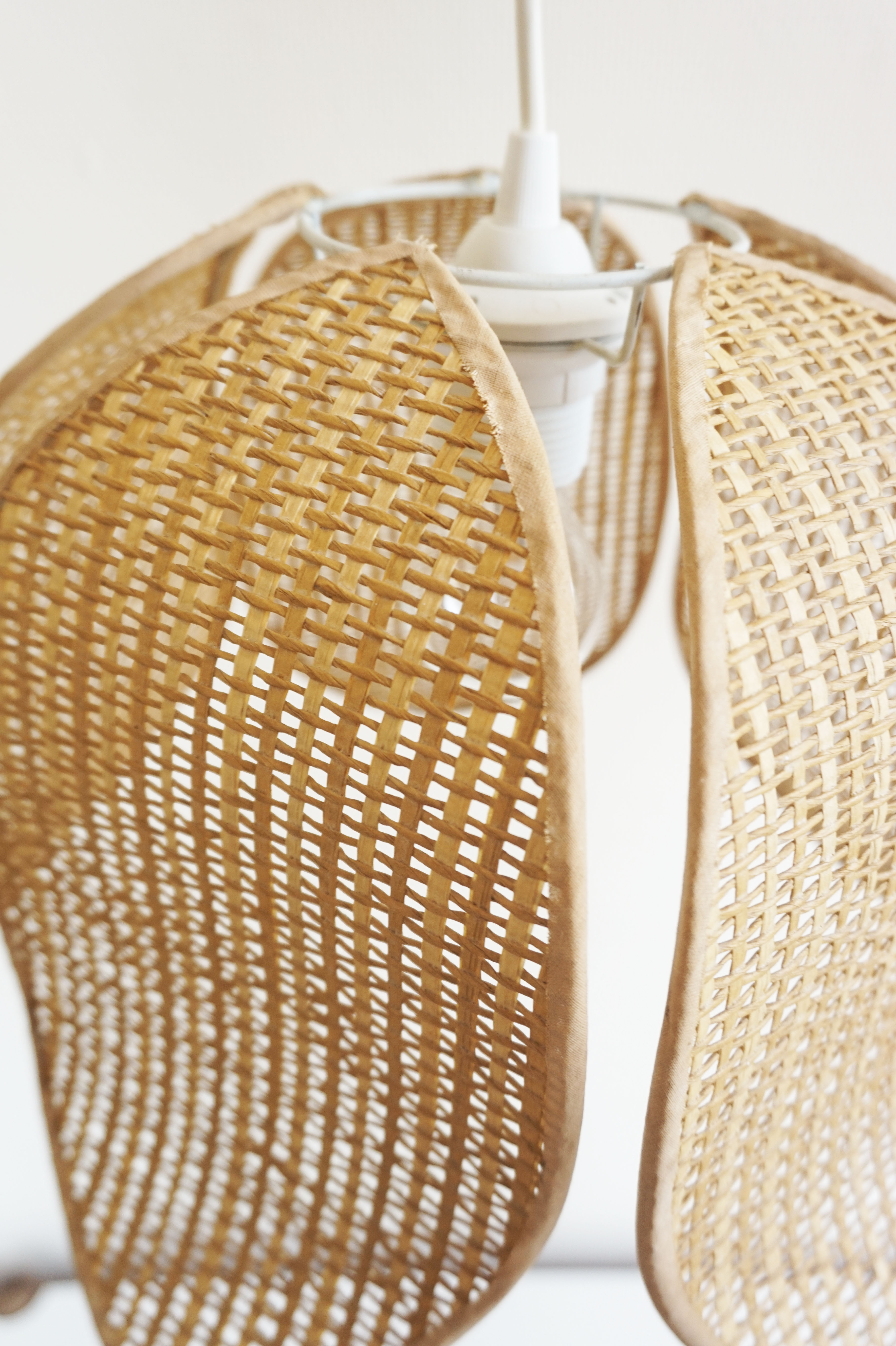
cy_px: 673
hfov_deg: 43.6
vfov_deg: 62.0
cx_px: 448
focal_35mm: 30
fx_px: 1121
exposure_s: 1/60
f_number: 4
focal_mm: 20
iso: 320
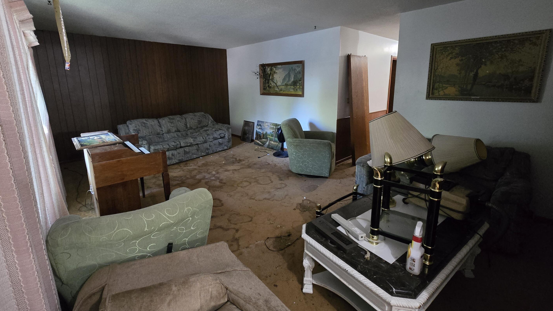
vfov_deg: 70.1
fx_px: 220
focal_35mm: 15
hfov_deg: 103.0
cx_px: 276
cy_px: 132
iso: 1250
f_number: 2.2
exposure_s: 1/30
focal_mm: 2.2
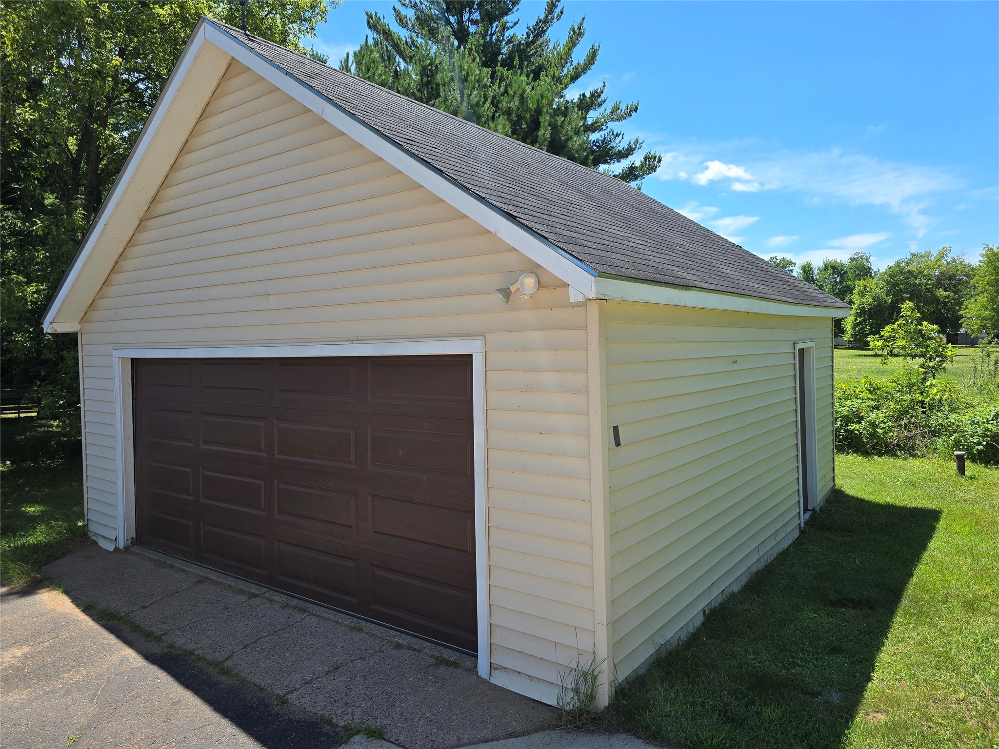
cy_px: 374
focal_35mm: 23
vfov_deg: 58.9
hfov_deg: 73.9
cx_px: 500
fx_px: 664
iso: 12
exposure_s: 1/461
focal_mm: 6.3
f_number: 1.7
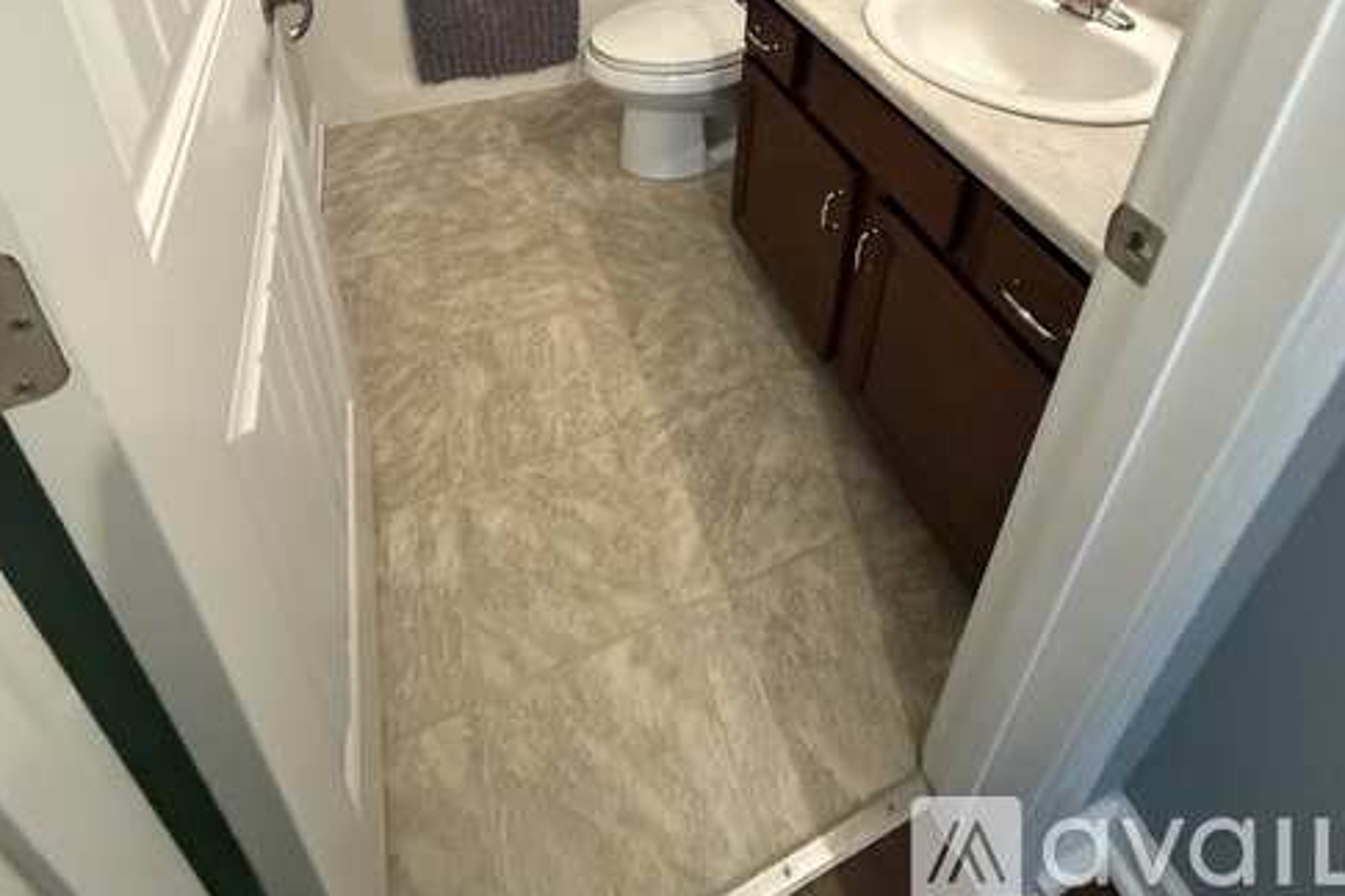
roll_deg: -2.5
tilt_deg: -27.9
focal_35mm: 20
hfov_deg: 84.0
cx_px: 667
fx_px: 747
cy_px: -15
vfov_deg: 49.5
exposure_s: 1/60
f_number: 2.2
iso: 800
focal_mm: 2.22
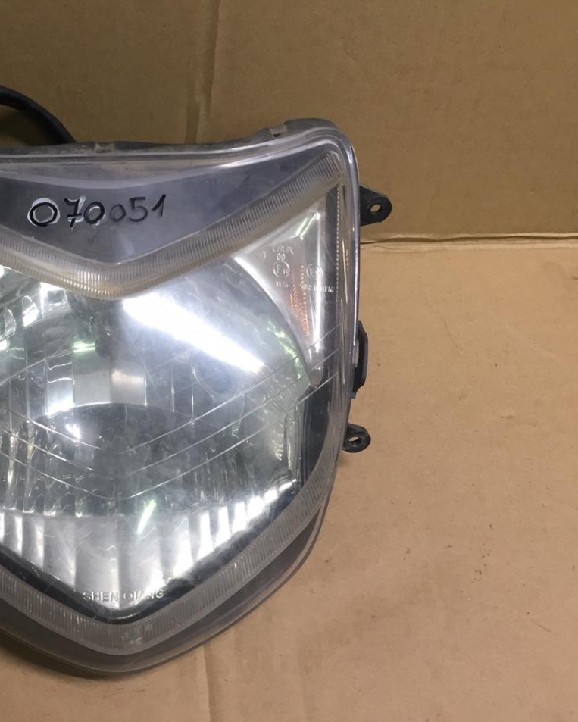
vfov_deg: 47.9
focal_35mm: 38
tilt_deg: -58.6
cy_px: 363
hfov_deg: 37.6
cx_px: 105
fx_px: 812
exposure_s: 1/33
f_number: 2.2
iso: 100
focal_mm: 4.15
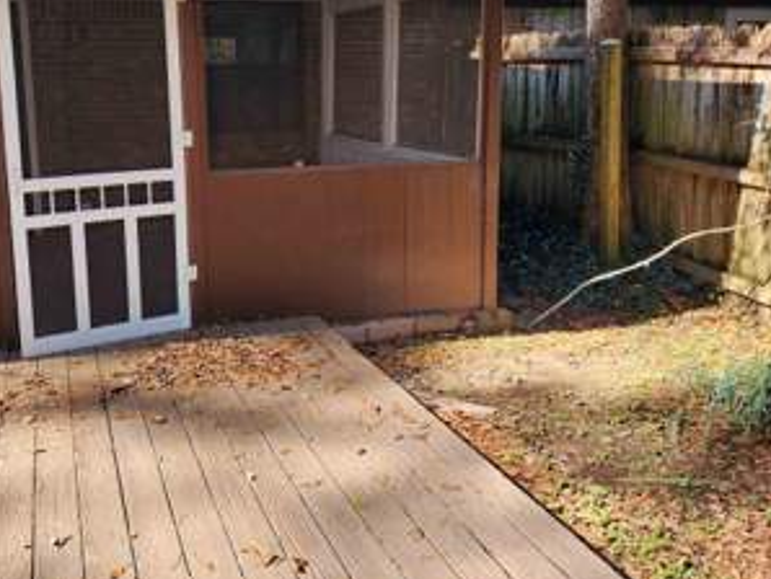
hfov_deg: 49.5
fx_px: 825
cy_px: 215
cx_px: 279
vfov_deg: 38.5
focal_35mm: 37
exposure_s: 1/180
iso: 16
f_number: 1.8
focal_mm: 6.4
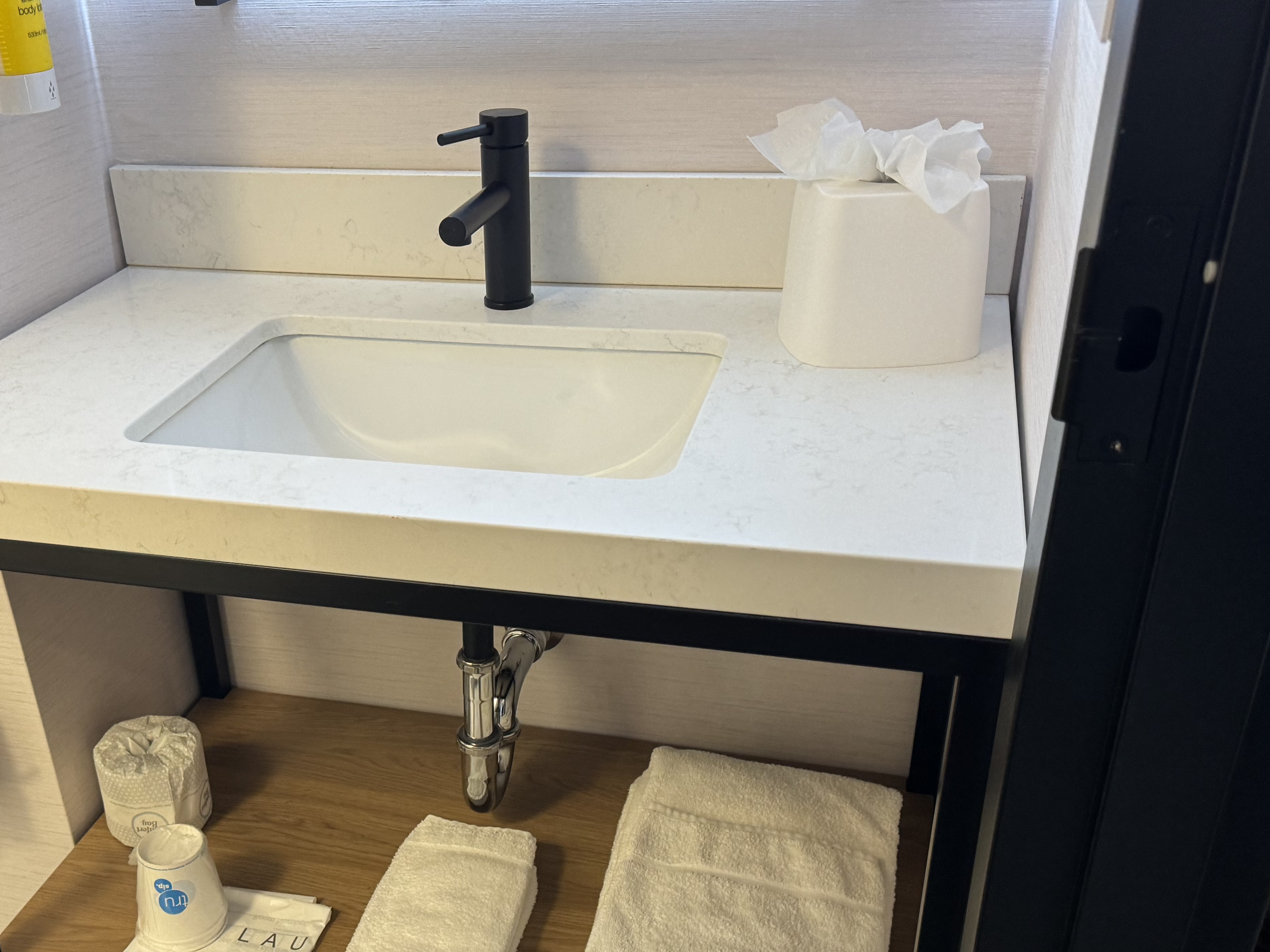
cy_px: 624
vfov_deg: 38.3
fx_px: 1358
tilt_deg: -30.1
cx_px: 450
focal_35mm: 37
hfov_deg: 49.5
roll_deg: +2.7
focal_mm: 6.76
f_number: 1.78
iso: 250
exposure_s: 1/60
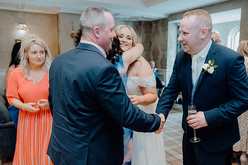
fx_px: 241
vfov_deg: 37.8
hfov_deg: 54.4
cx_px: 131
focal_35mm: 35
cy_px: 91
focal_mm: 31
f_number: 3.5
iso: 2500
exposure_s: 1/160
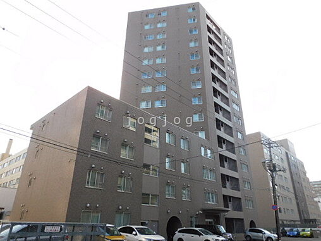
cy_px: 120
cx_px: 160
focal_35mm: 24
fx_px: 223
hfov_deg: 71.6
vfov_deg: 56.8
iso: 125
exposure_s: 1/320
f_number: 3.3
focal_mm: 4.3
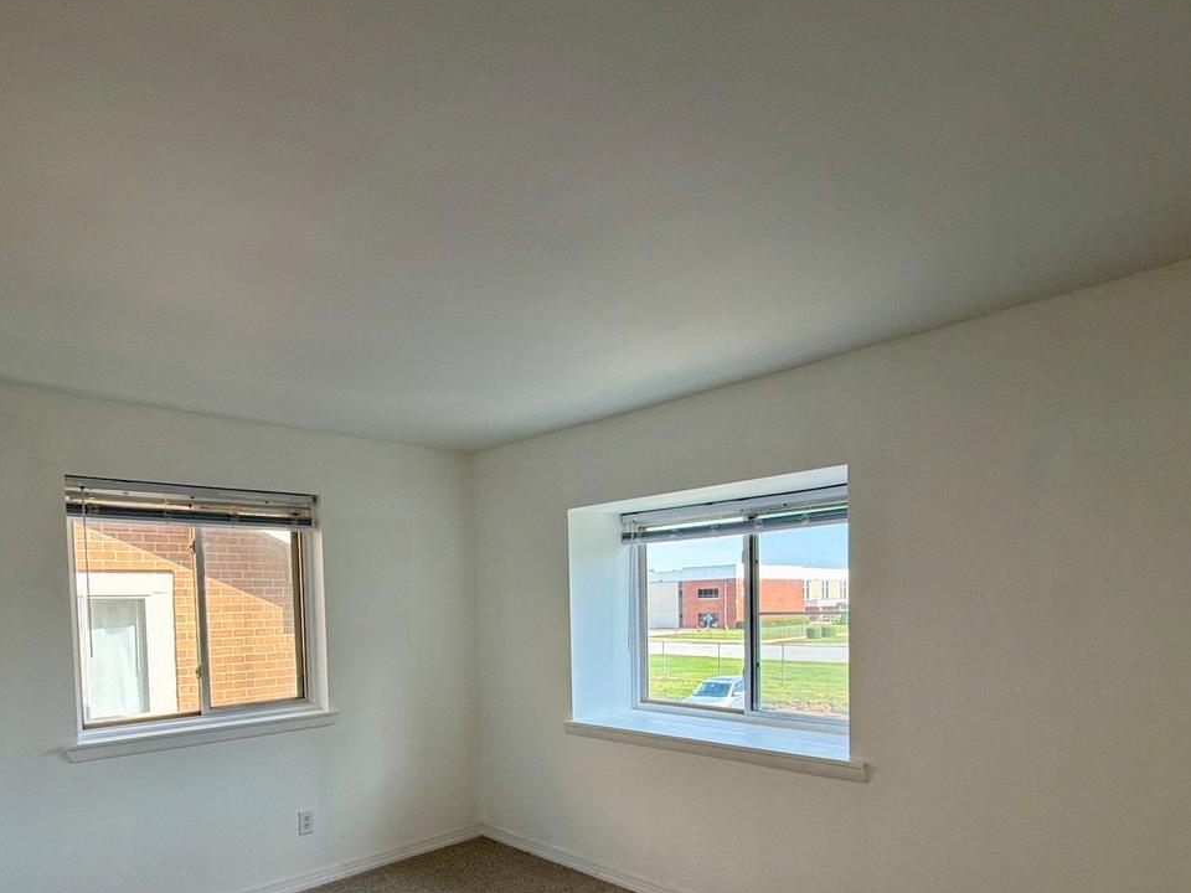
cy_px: 633
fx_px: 723
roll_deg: +1.7
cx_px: 514
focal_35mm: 21
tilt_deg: -2.2
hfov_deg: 78.6
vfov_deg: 61.0
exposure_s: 1/167
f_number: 2.2
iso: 64
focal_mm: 2.22
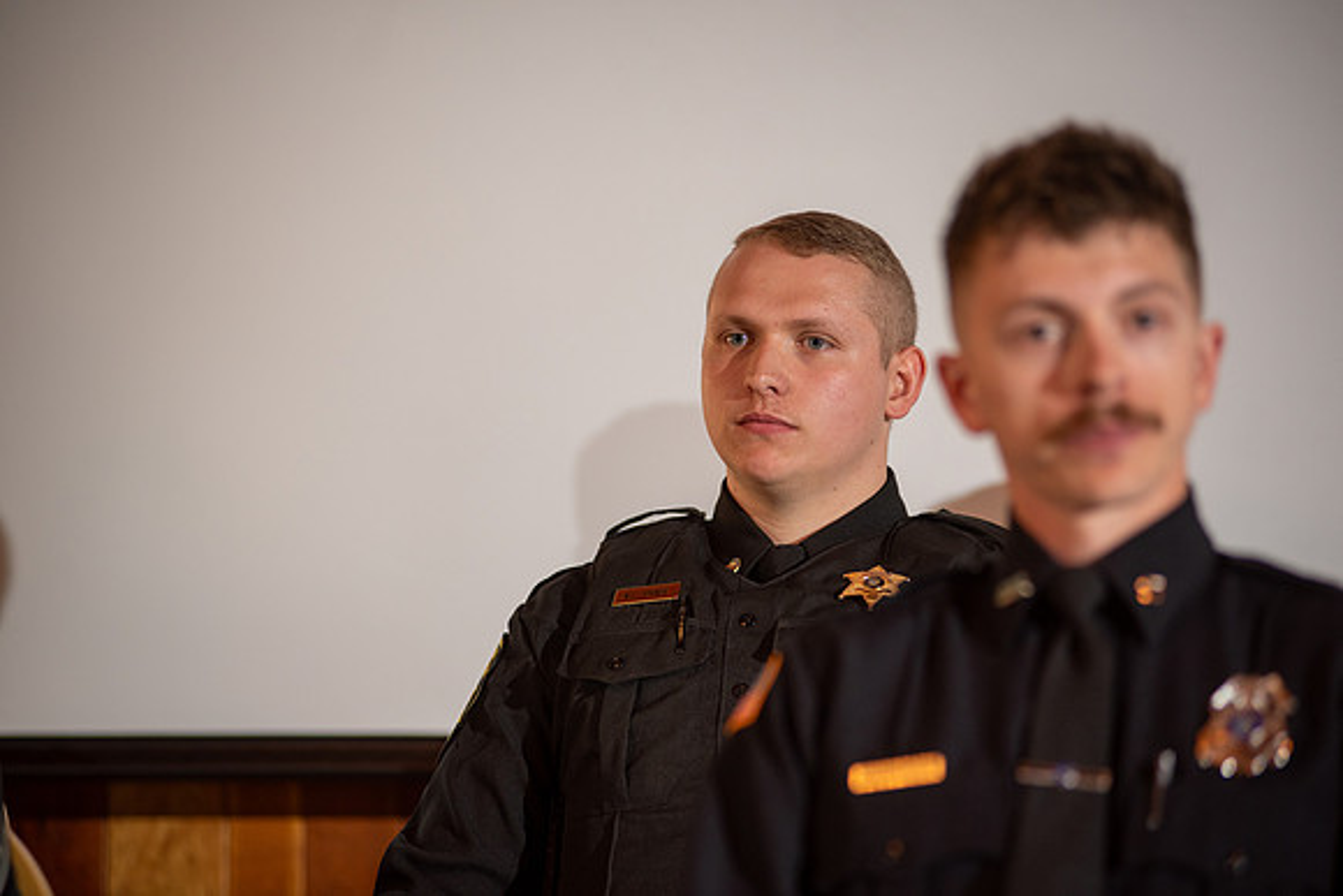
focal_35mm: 155
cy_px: 448
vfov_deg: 8.9
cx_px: 672
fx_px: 5783
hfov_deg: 13.2
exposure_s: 1/160
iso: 640
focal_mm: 155
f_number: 2.8
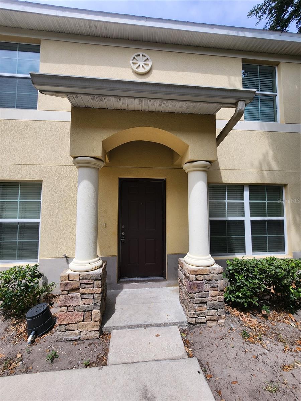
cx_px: 150
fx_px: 151
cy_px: 200
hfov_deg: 89.9
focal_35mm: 13
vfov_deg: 106.2
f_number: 2.2
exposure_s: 1/809
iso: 32
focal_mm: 1.74
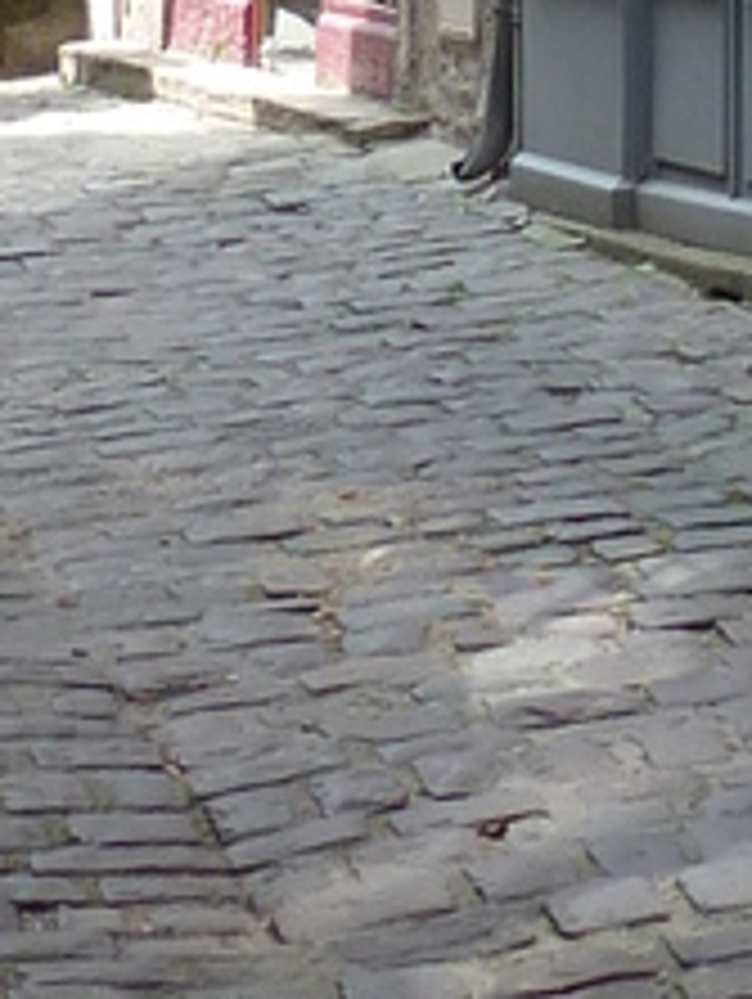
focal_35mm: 180
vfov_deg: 10.0
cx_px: 1243
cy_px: -1179
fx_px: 5204
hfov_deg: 8.0
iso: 80
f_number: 4
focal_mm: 4.1
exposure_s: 1/100
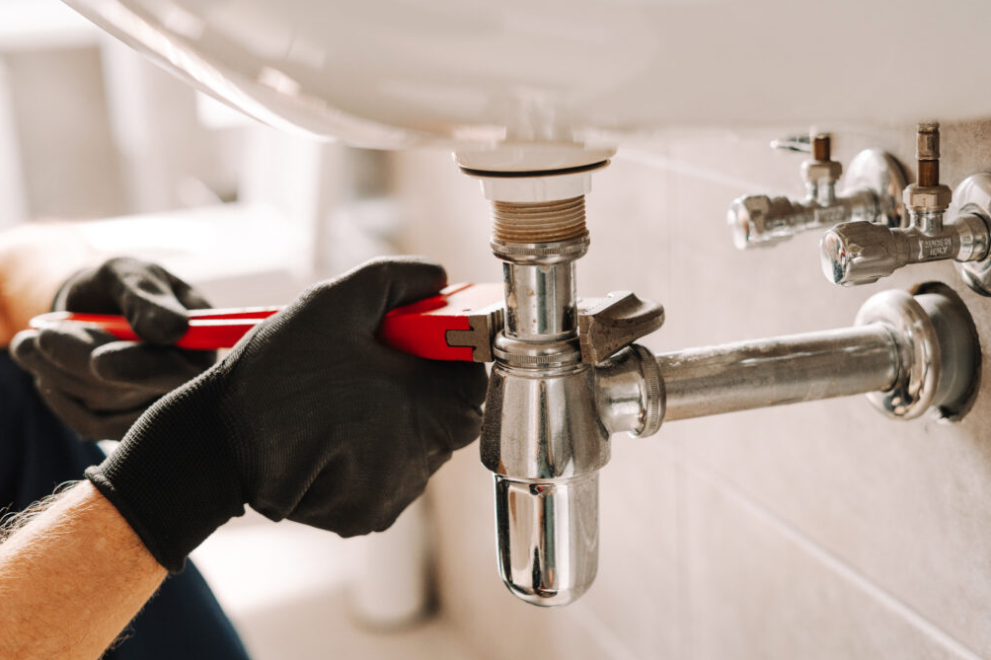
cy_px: 335
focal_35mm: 51
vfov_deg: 26.5
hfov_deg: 38.9
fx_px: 1404
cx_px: 494
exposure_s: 1/500
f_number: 2.8
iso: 500
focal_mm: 50
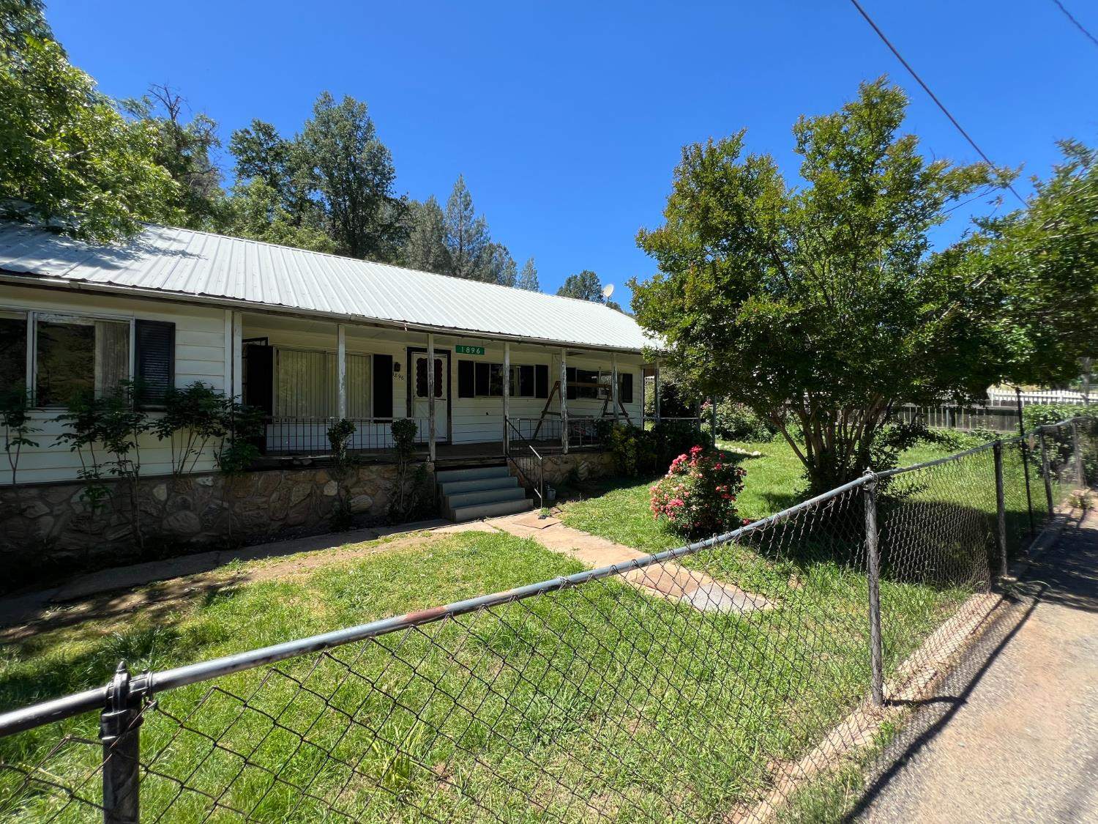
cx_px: 549
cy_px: 412
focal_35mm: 13
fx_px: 412
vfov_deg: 89.9
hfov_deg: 106.2
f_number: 1.8
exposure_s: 1/699
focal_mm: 1.57
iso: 32
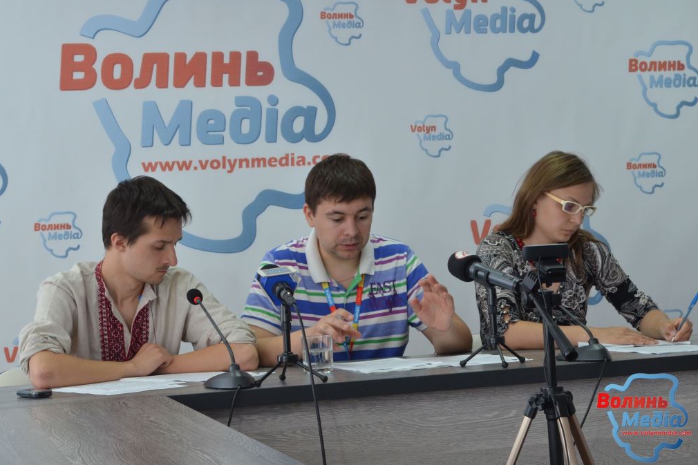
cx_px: 346
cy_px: 233
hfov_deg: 24.3
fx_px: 1619
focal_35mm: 84
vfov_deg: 16.4
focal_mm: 55
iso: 800
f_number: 10
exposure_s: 1/60
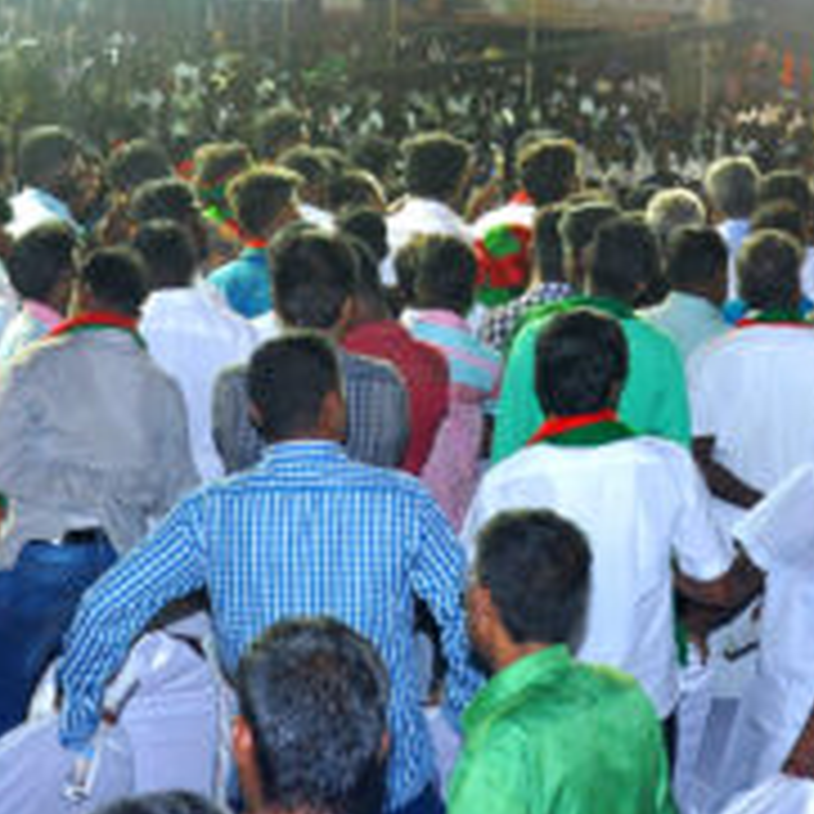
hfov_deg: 22.7
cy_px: 243
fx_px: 2022
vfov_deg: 22.6
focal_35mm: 76
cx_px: 508
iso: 400
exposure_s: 1/160
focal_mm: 18
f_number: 5
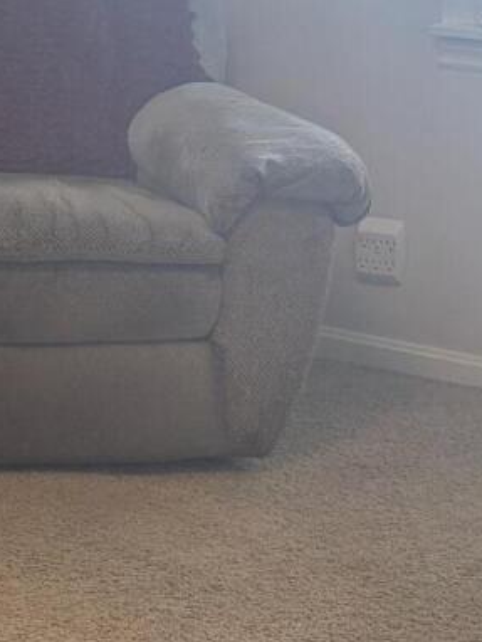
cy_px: 254
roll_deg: -1.6
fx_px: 2522
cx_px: -417
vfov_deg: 14.5
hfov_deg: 10.2
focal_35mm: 136
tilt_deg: -12.8
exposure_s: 1/60
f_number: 1.6
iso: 80
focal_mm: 5.96
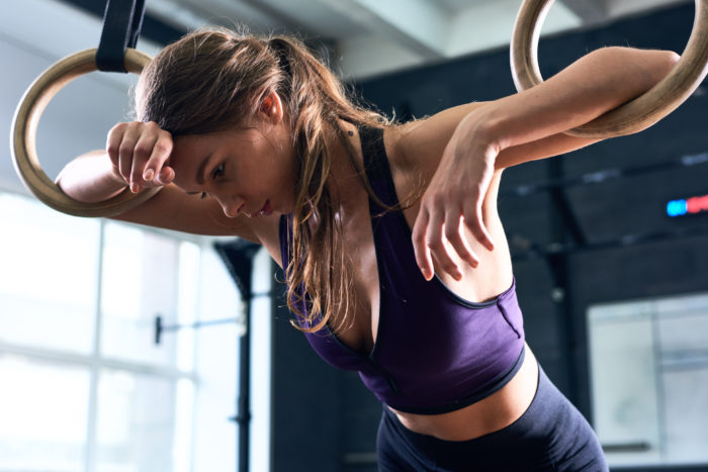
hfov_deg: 34.5
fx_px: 1141
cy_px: 236
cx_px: 354
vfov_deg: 23.4
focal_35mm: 58
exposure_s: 1/160
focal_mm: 58
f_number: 4
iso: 200
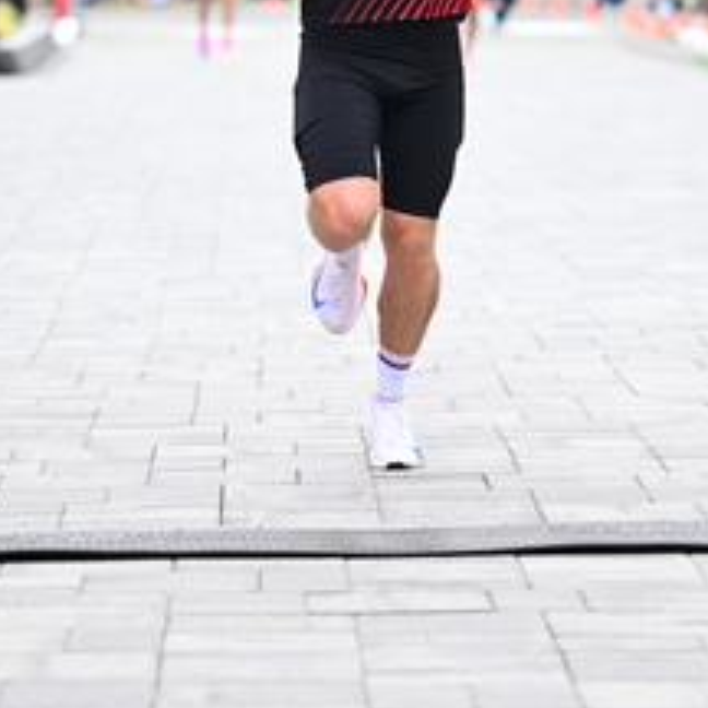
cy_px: 154
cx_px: 375
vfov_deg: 7.7
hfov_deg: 7.7
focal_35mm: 227
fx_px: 5253
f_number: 2.8
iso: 1600
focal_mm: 105
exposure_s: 1/1250
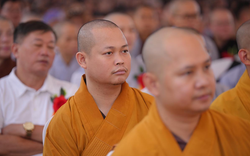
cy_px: 78
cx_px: 125
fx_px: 1042
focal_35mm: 153
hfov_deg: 13.7
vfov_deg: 8.6
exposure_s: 1/160
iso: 640
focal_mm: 149
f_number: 2.8
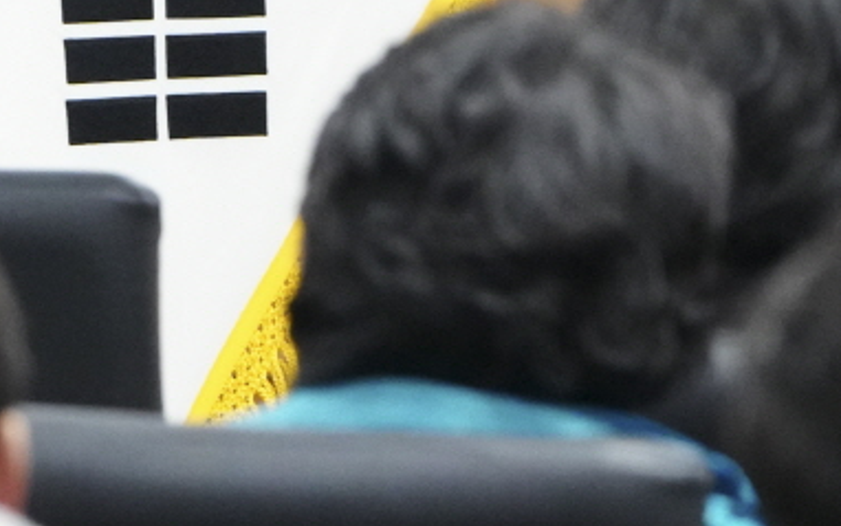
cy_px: -183
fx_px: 15865
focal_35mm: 692
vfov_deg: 1.9
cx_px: -420
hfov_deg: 3.0
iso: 6400
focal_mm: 144
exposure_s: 1/160
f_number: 5.6
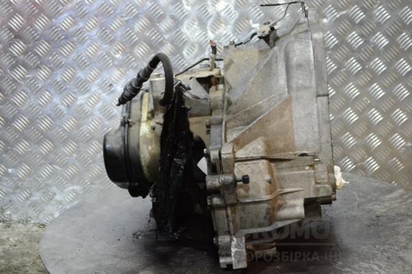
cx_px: 206
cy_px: 137
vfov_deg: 22.6
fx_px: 687
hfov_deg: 33.4
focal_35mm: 60
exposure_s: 1/30
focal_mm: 40
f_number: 5.3
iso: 2500
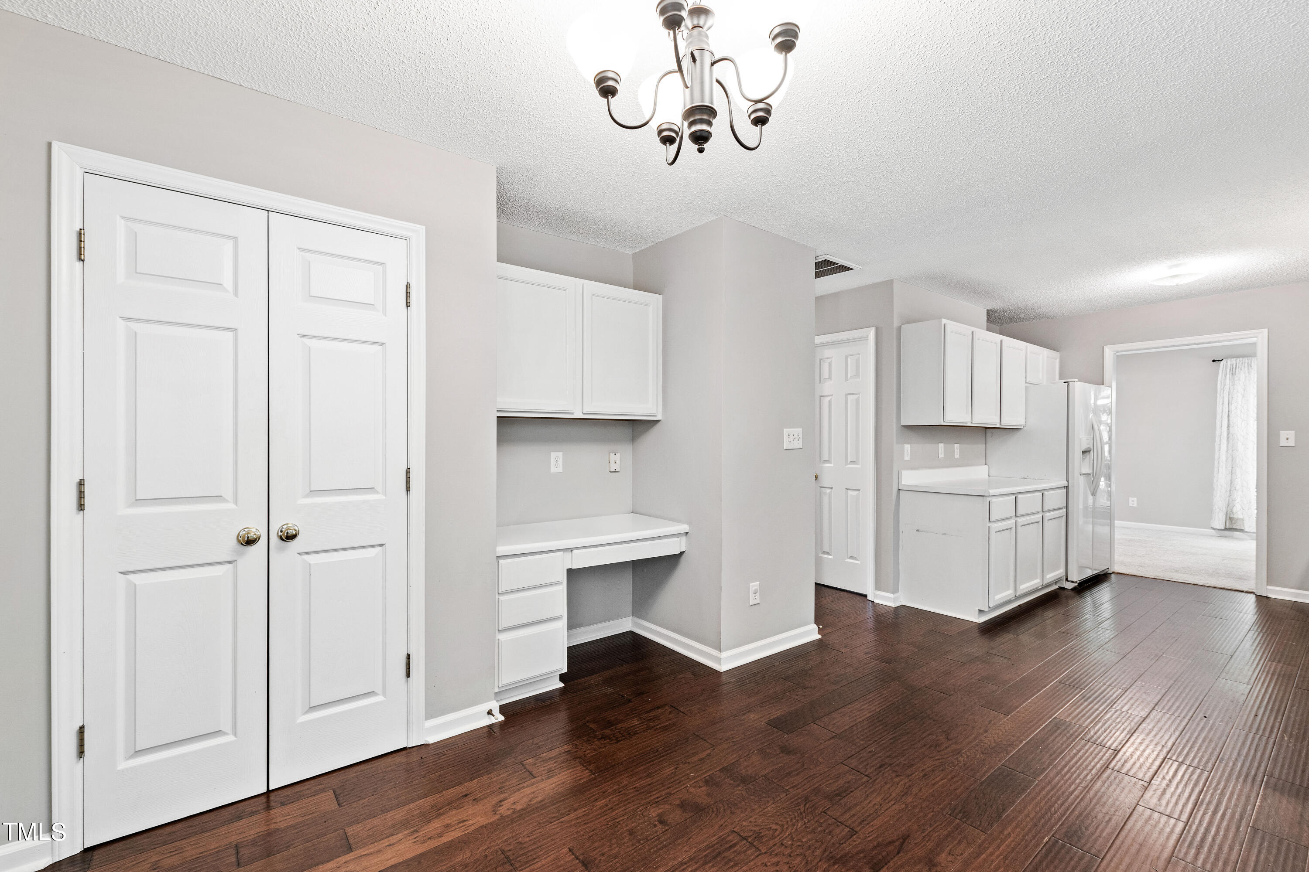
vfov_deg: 77.3
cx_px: 654
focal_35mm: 15
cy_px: 436
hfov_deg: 100.4
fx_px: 545
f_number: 8
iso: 100
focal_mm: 10
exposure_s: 1/1.25
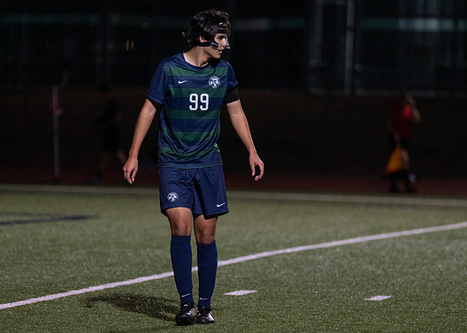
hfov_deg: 6.9
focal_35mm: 290
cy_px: 196
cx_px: 214
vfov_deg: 5.0
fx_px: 3846
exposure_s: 1/1250
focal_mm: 200
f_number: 2.8
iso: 2500
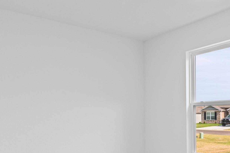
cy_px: 117
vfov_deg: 35.1
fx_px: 236
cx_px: 115
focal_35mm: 37
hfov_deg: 51.9
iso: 250
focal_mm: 12
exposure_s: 1/8
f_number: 9
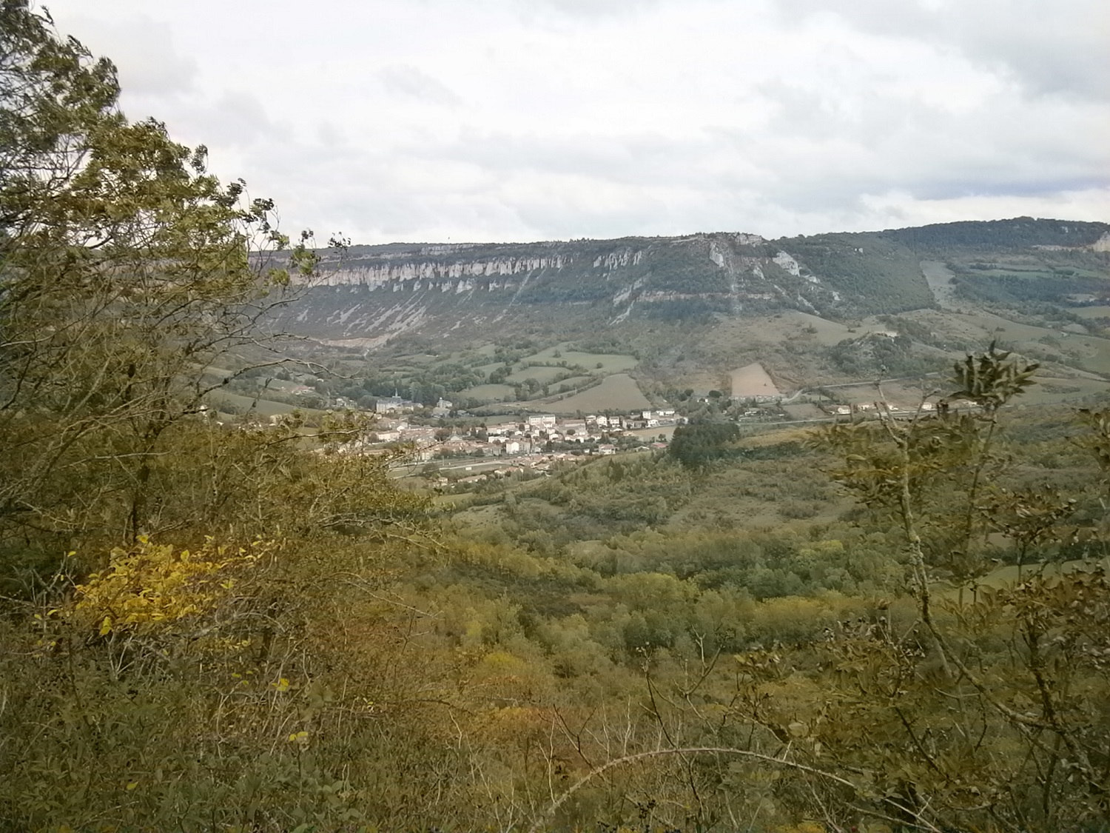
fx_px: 1154
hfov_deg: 51.4
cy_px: 416
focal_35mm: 36
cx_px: 555
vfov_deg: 39.7
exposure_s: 1/50
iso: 80
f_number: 8.7
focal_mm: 6.4
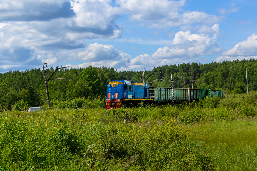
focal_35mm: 57
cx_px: 128
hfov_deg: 35.1
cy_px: 86
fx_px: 407
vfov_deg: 23.8
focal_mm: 38
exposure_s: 1/500
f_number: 9
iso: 100
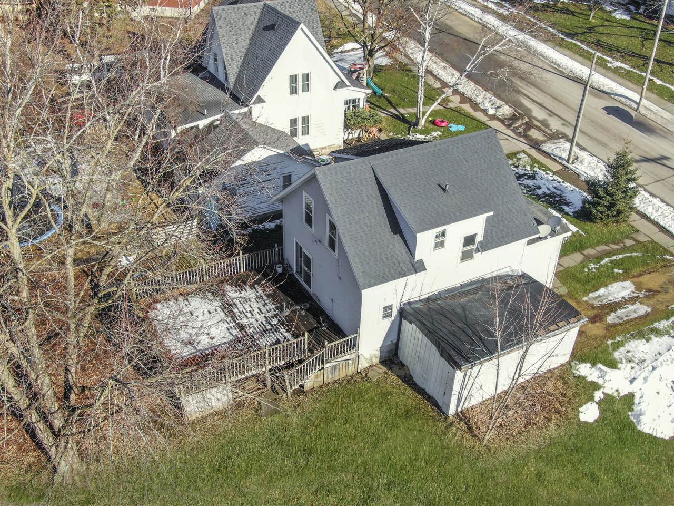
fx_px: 701
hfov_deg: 51.4
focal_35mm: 36
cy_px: 253
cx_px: 337
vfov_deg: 39.7
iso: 100
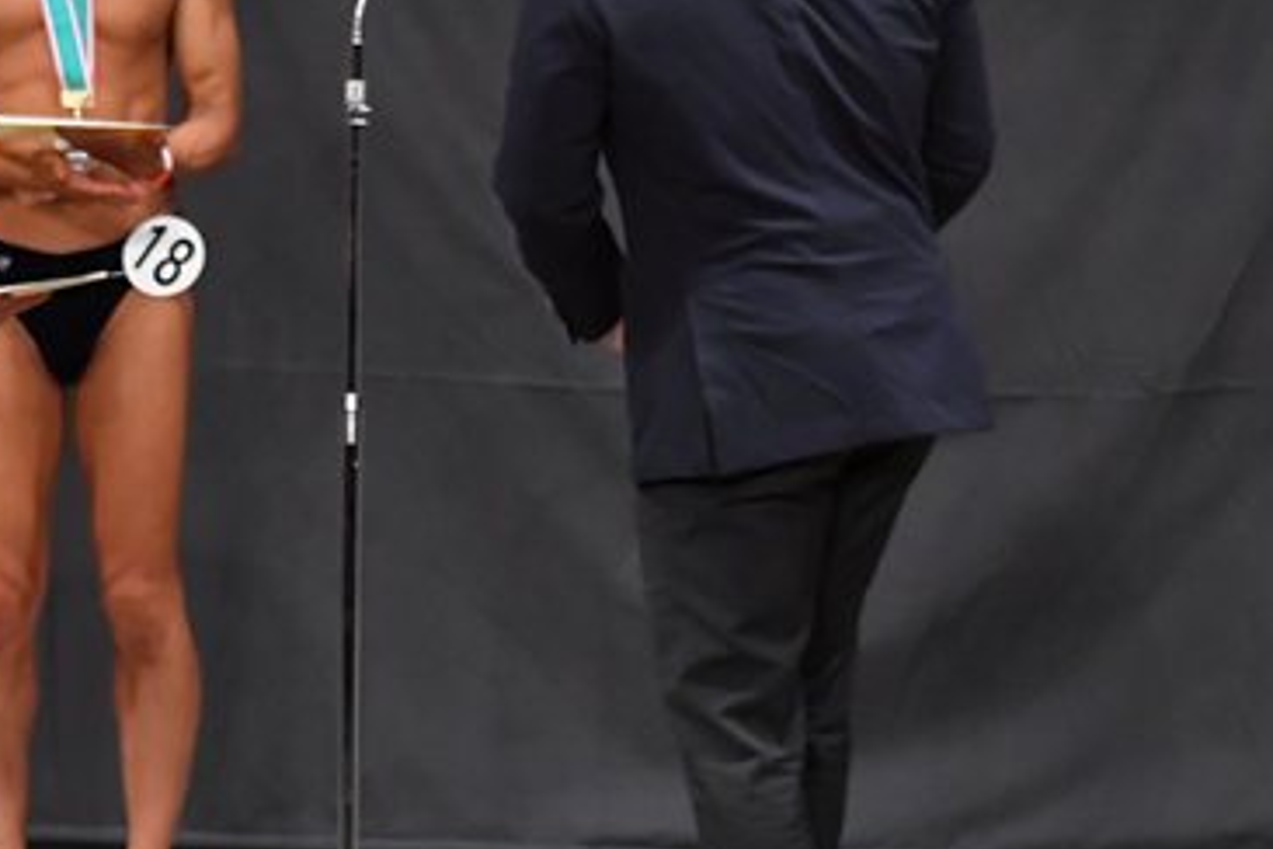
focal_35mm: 428
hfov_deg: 4.8
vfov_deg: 3.2
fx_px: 15133
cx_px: 71
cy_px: 324
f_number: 5.6
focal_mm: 135
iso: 5000
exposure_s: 1/400
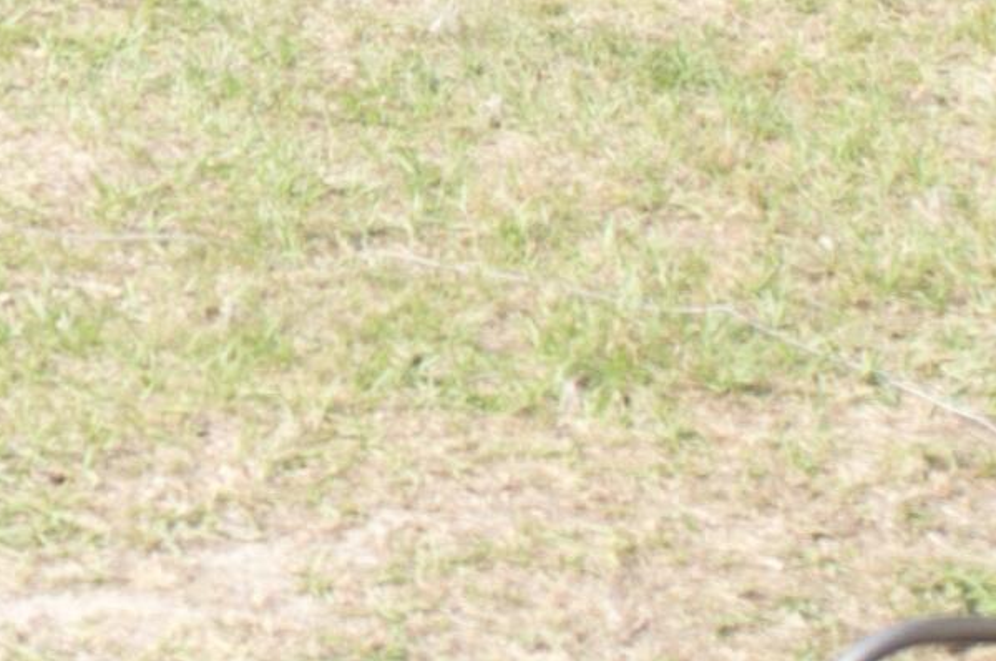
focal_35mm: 150
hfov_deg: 13.2
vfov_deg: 8.7
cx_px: -310
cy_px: -526
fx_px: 4143
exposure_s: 1/400
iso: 200
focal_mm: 20
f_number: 8
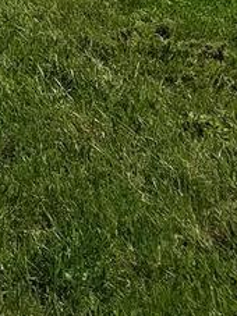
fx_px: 1608
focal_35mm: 176
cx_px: -553
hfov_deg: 7.2
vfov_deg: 10.0
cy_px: -401
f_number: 1.7
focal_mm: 4.2
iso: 50
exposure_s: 1/3280
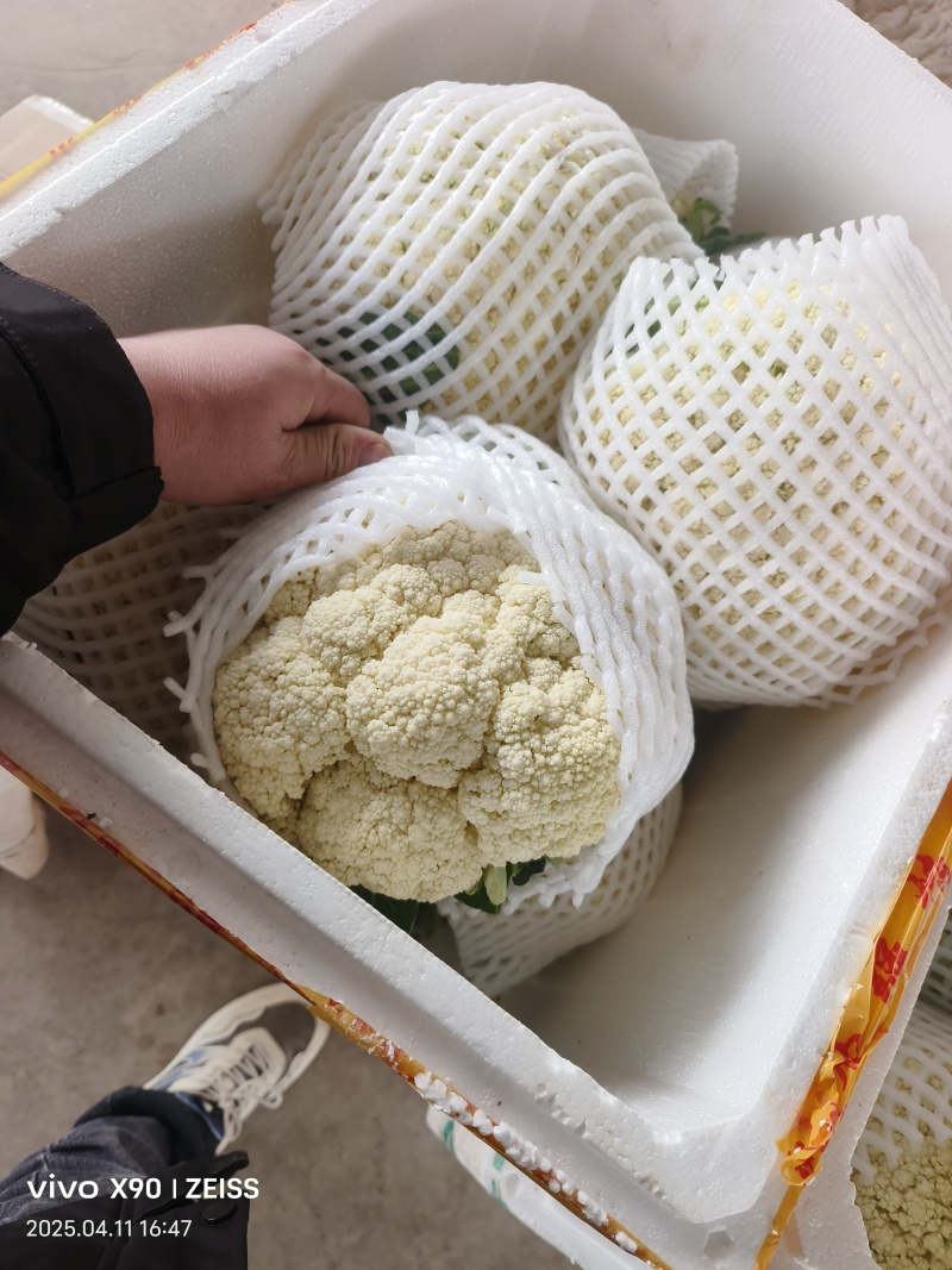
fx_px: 844
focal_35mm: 23
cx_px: 476
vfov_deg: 73.9
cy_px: 635
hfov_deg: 58.9
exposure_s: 1/100
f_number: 1.75
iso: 154
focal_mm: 5.5
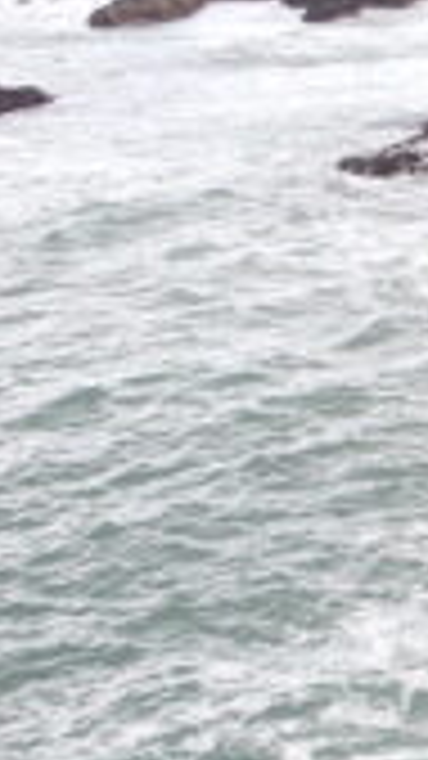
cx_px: 847
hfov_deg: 10.5
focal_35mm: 106
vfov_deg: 20.1
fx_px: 2140
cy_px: 553
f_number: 4
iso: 100
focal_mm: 7.31
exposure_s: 1/160
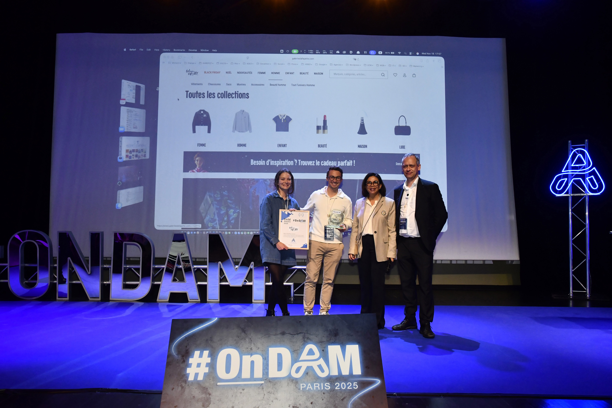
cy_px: 204
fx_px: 510
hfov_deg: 61.9
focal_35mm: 30
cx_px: 306
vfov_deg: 43.6
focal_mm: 20
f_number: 5.6
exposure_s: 1/160
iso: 1250
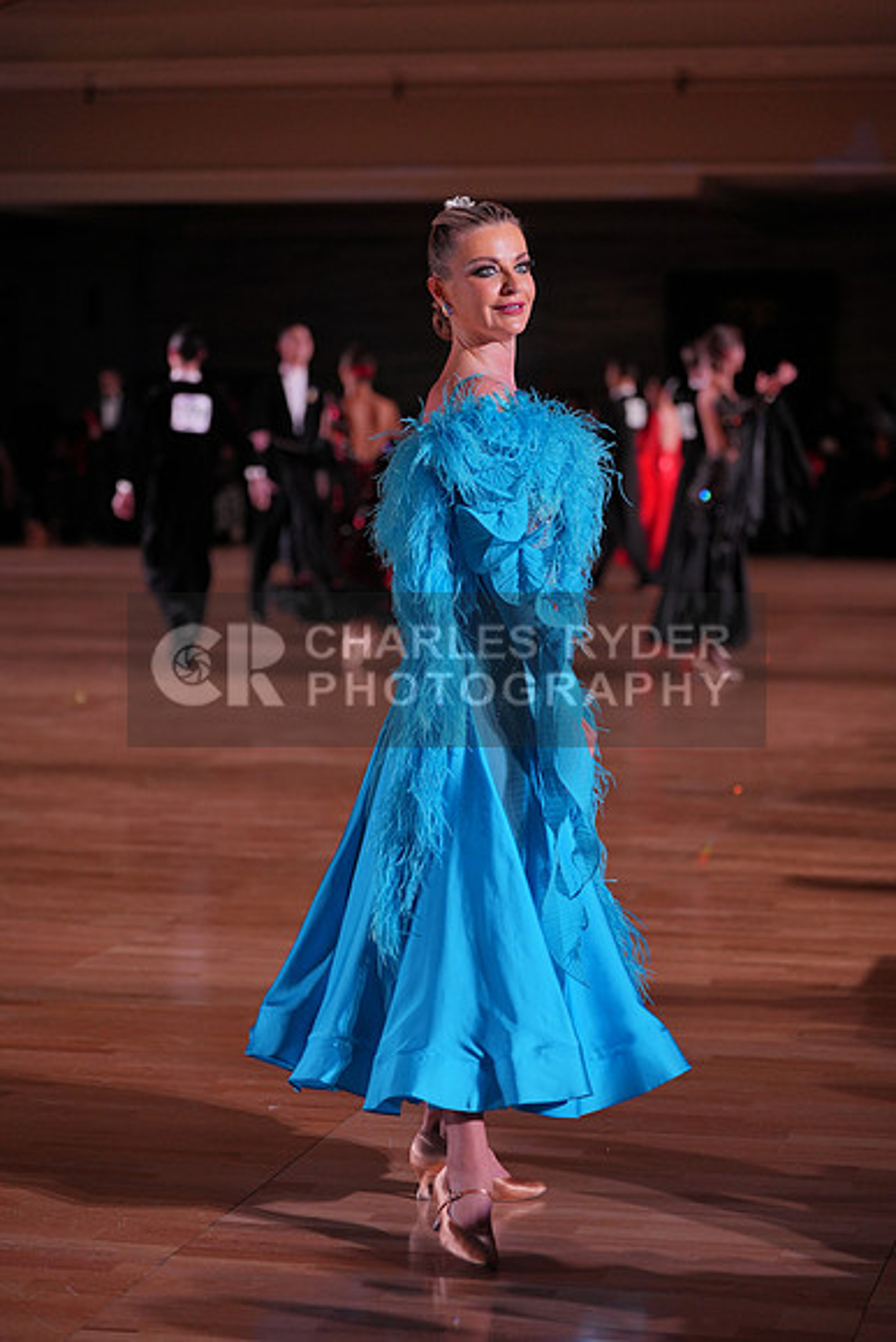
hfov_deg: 15.5
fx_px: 3283
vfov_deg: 23.1
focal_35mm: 88
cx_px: 448
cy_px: 671
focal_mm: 88
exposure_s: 1/500
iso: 800
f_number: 2.8
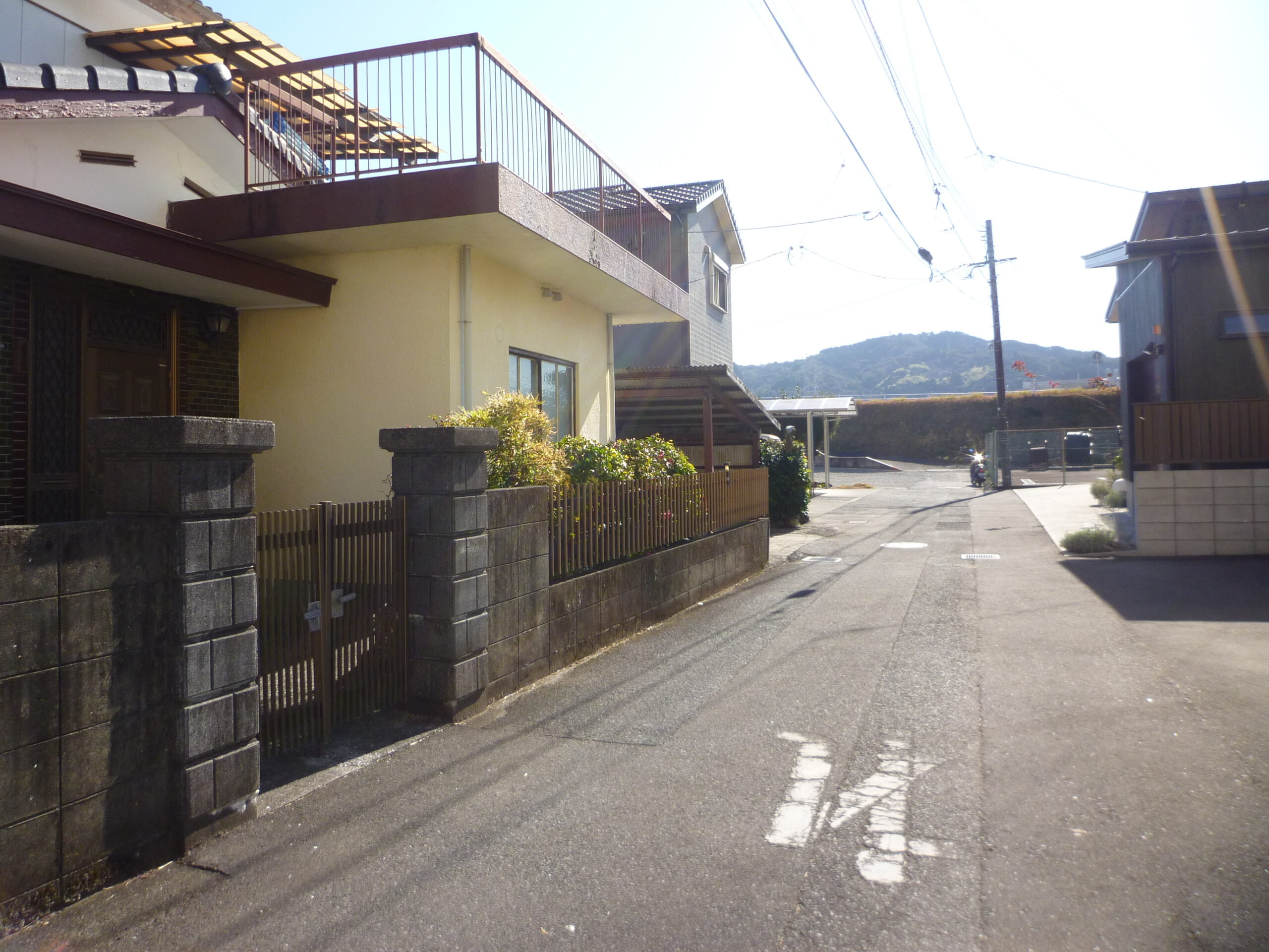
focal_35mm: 25
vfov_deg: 54.9
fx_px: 916
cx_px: 634
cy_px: 476
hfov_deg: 69.4
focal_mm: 4.5
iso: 100
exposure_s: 1/400
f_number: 4
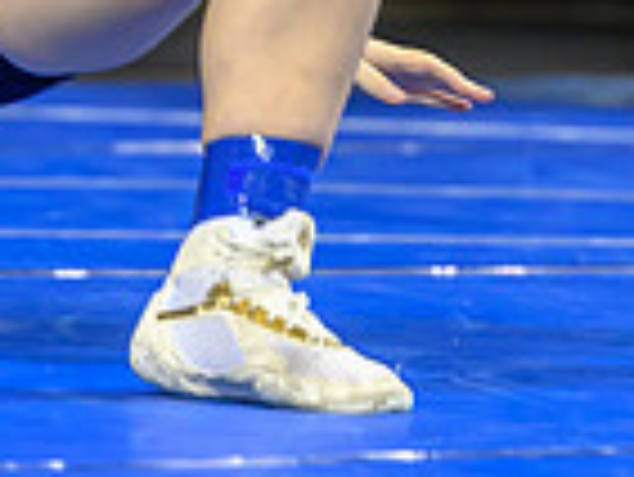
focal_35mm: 673
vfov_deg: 2.2
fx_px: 12337
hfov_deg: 2.9
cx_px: -313
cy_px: -29
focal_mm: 115
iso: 3200
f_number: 2.8
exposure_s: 1/800
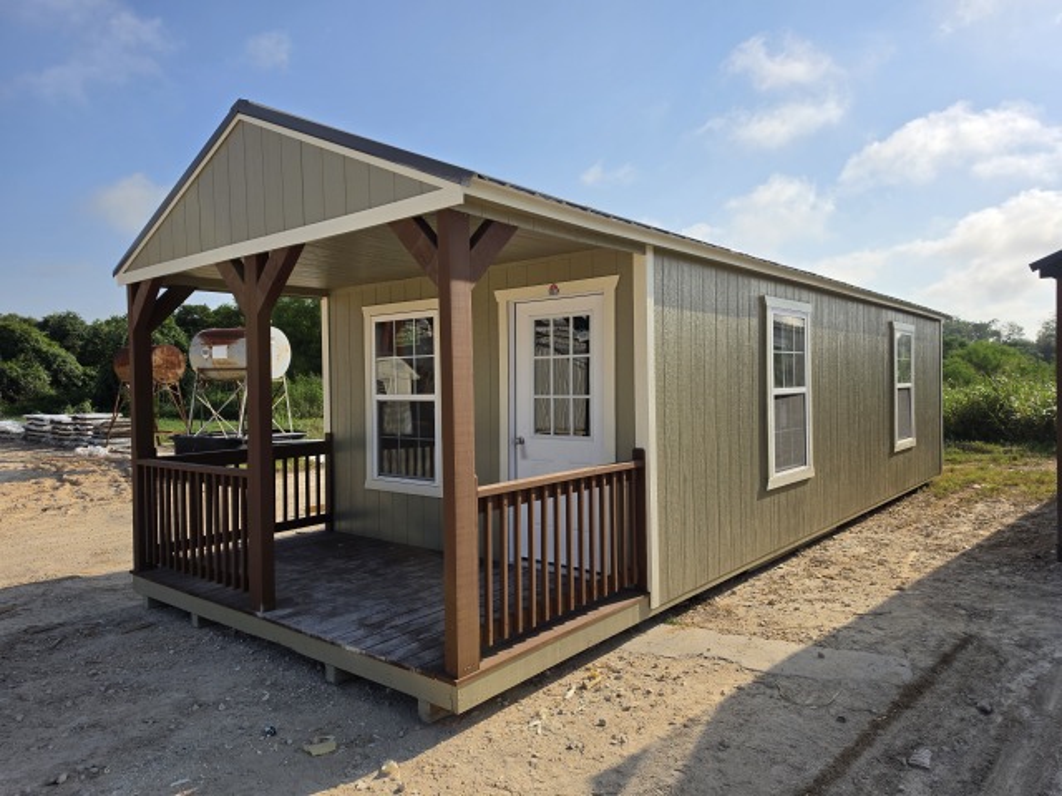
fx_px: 706
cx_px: 531
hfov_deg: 73.9
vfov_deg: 58.9
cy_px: 398
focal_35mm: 23
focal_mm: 6.5
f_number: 1.4
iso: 32
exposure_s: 1/7939
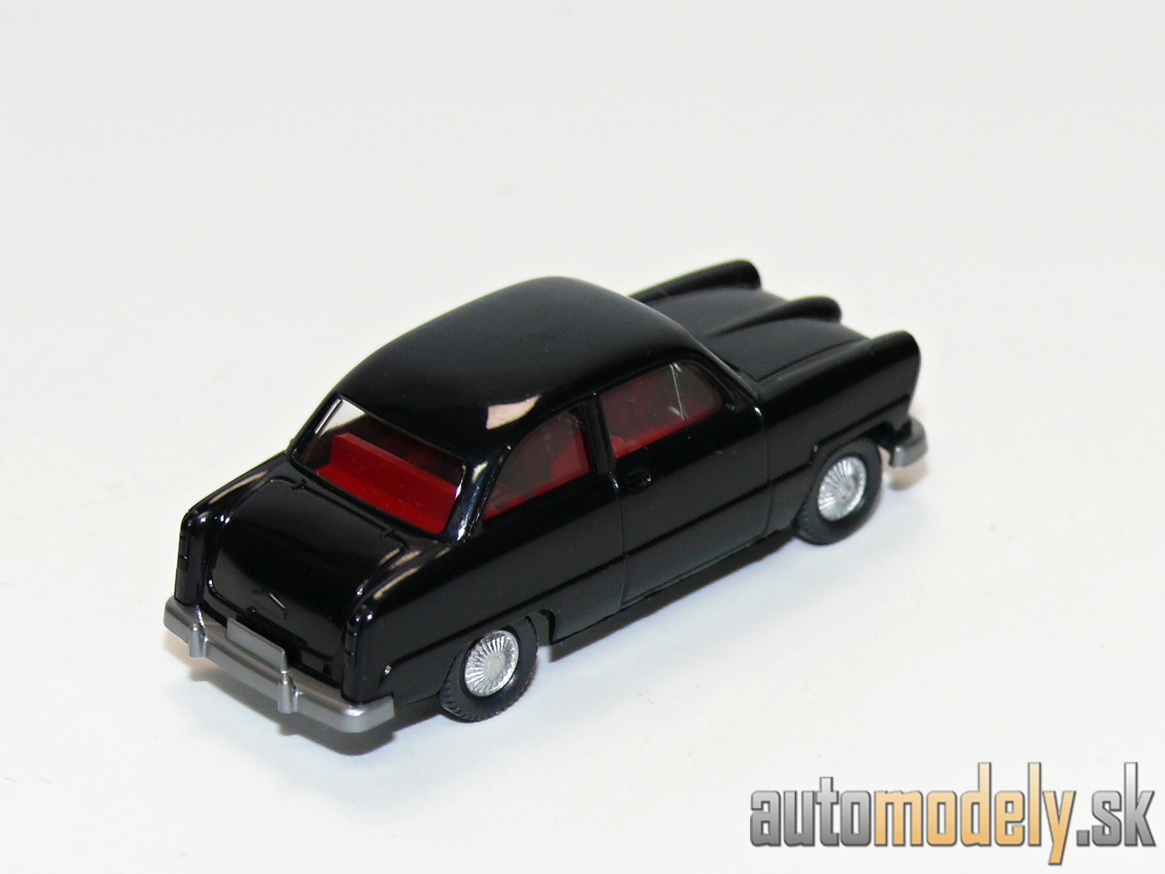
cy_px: 437
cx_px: 582
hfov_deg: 13.5
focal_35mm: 146
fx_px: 4914
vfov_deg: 10.2
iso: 100
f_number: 4
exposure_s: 1/30
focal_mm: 17.3
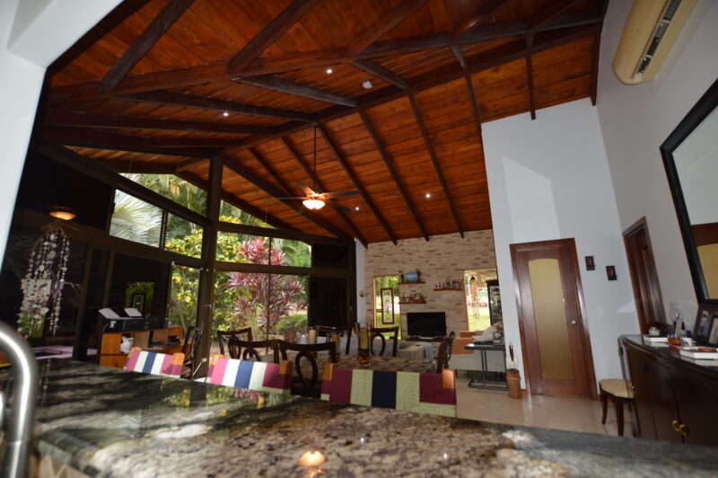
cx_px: 359
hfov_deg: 100.4
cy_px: 239
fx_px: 299
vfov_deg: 77.2
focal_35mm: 15
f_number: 3.5
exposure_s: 1/60
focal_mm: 10
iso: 720
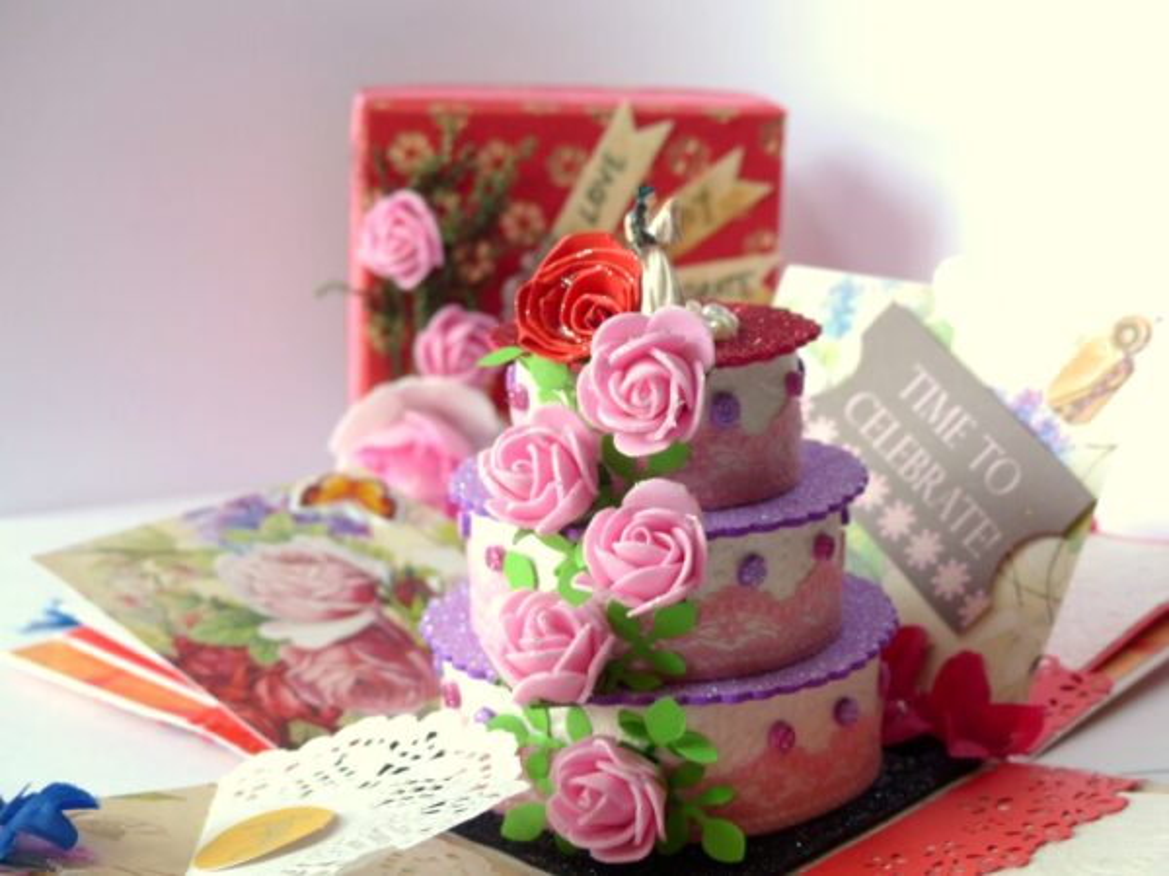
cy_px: 438
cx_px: 584
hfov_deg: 30.7
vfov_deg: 23.3
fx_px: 2128
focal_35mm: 63
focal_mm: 11.4
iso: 100
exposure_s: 1/160
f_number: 2.8
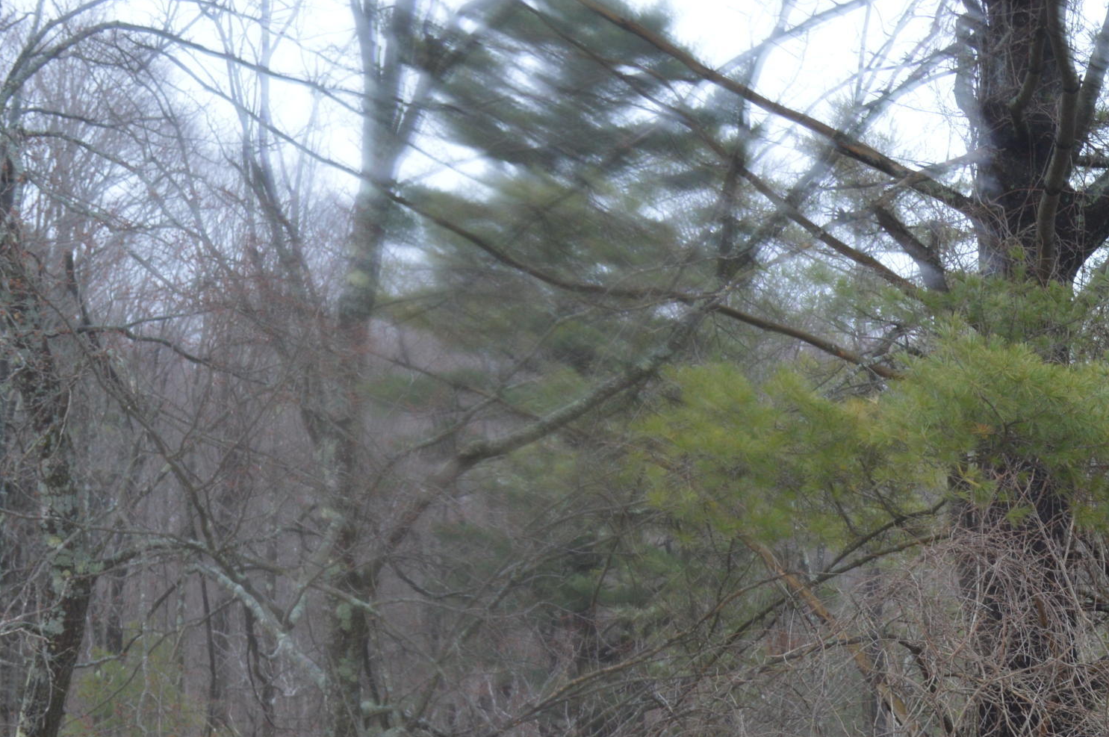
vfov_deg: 13.1
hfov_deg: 19.3
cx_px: 1083
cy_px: 743
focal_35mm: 103
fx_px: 3170
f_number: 5.6
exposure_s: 1/125
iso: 360
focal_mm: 34
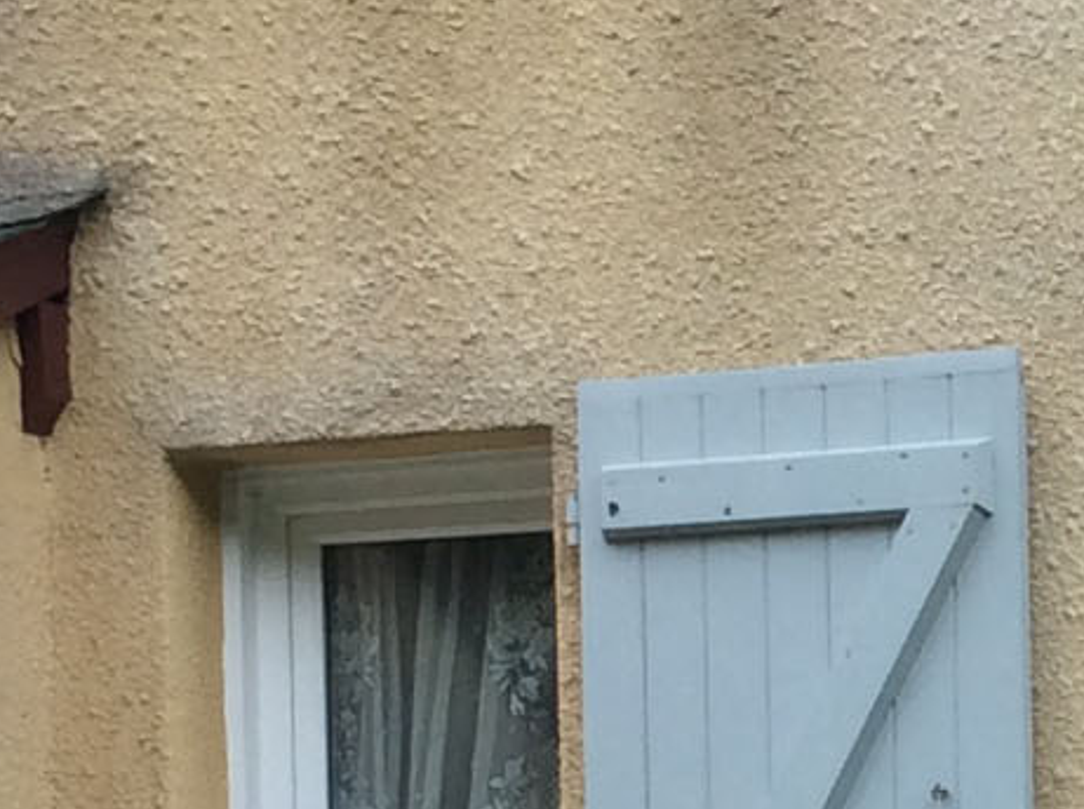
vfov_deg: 8.1
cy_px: 1148
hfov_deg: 10.7
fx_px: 5626
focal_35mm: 180
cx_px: 1430
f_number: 2.4
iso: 32
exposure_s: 1/344
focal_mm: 3.3
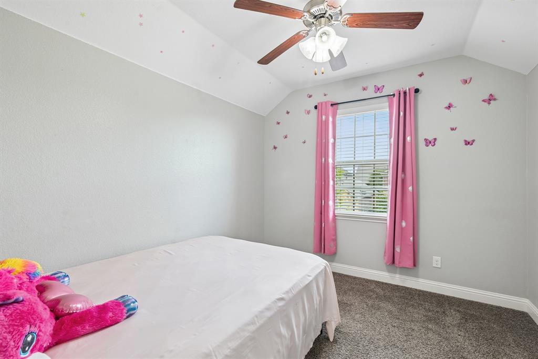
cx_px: 269
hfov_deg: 96.8
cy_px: 180
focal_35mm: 16
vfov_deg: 73.7
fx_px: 239
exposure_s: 1/20
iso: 400
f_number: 8
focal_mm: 16
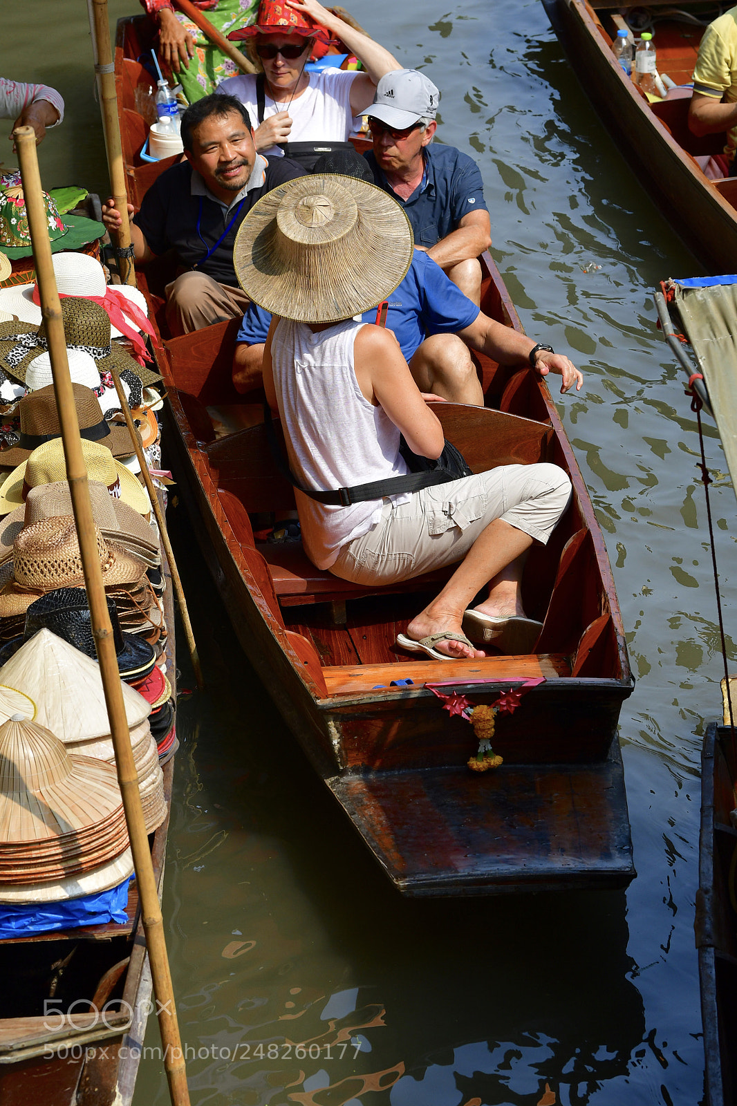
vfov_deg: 13.4
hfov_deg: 9.0
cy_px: 553
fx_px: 4700
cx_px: 368
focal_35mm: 153
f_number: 6.3
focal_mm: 102
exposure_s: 1/1250
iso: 400
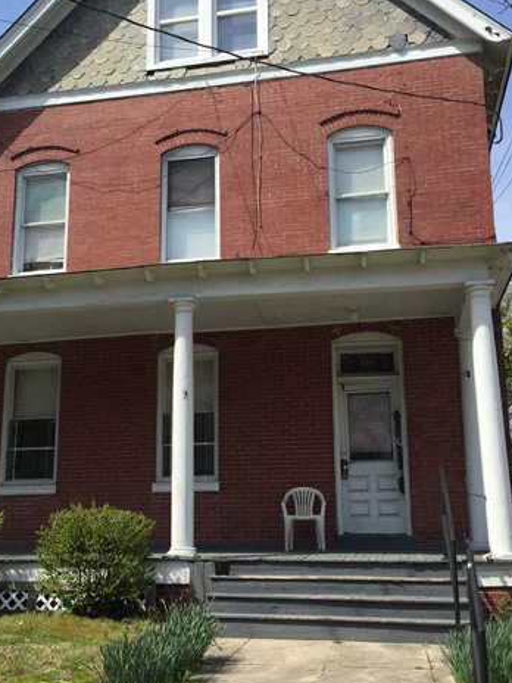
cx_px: 215
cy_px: 364
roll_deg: -0.3
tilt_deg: +12.7
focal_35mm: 40
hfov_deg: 35.9
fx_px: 789
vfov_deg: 46.8
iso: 32
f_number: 2.2
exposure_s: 1/1721
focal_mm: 4.15
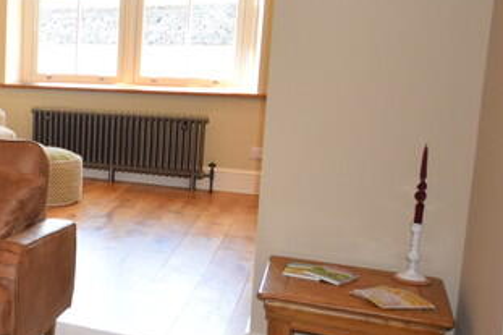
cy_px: 130
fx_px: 793
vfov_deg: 23.8
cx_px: -272
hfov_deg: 25.4
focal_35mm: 57
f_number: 5.6
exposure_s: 1/100
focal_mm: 11.5
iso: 800
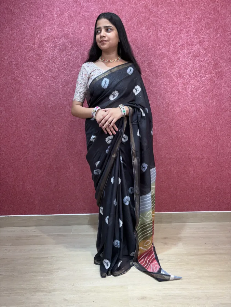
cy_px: 154
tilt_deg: -11.4
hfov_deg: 53.1
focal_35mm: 26
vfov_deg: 67.3
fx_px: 231
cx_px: 116
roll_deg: +1.3
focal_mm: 5.96
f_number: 1.6
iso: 32
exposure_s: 1/121
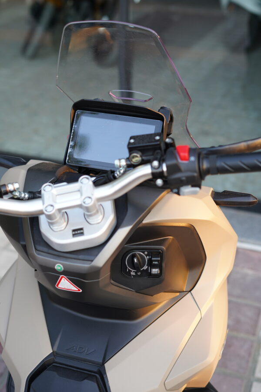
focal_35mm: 50
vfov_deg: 39.6
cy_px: 196
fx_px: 544
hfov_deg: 27.0
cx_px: 130
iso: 160
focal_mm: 50
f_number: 2.8
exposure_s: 1/80
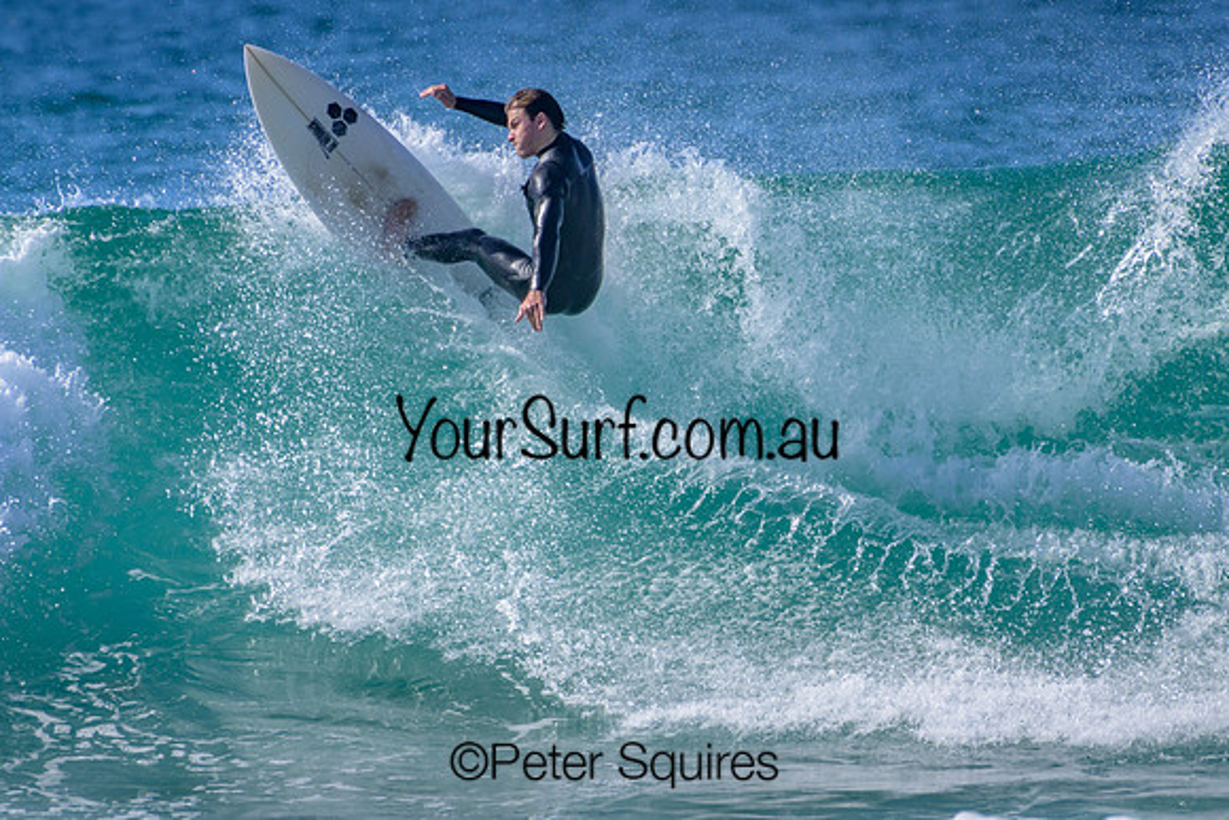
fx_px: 32438
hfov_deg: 2.2
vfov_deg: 1.4
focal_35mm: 950
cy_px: 410
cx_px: 614
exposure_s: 1/2000
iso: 1000
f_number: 11
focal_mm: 950
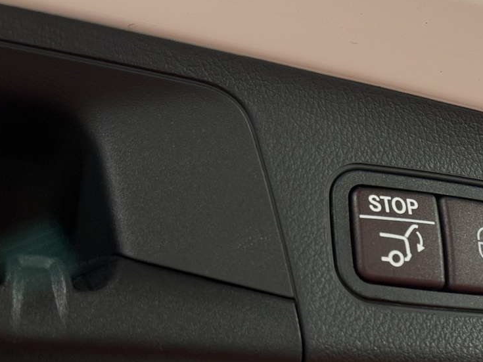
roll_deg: +9.1
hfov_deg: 20.4
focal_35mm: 94
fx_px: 1311
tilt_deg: +20.7
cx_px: 448
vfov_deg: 15.7
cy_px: 257
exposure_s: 1/99
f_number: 1.78
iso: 100
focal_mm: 6.76
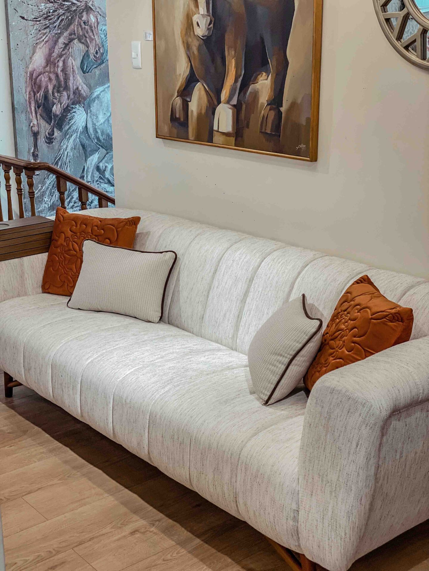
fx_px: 859
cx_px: 214
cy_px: 286
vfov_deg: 36.8
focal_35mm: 52
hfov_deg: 28.0
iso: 80
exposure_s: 1/122
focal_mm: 6
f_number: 2
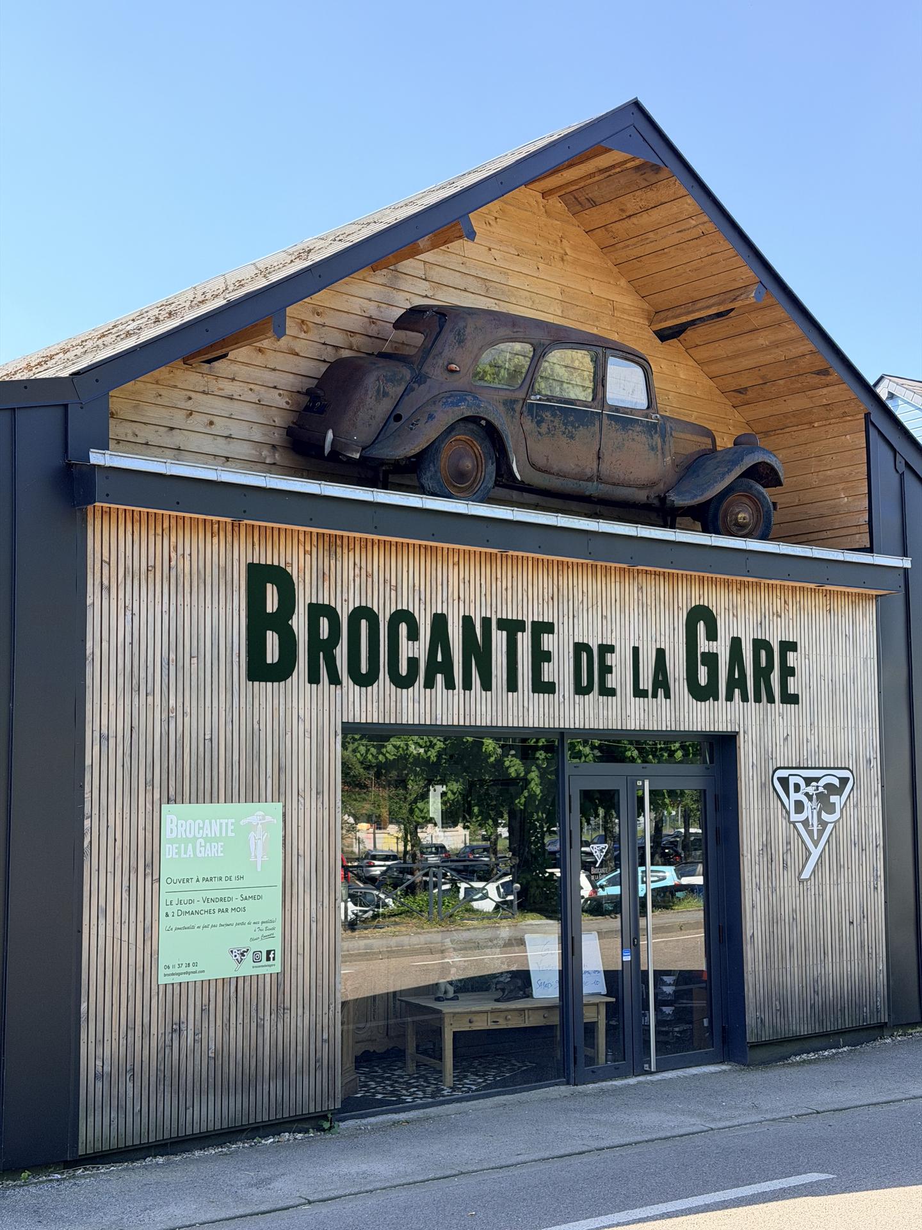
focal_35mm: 48
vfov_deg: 39.7
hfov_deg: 30.3
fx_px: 1705
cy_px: 615
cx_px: 461
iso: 100
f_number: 1.78
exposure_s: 1/1100
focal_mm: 6.76
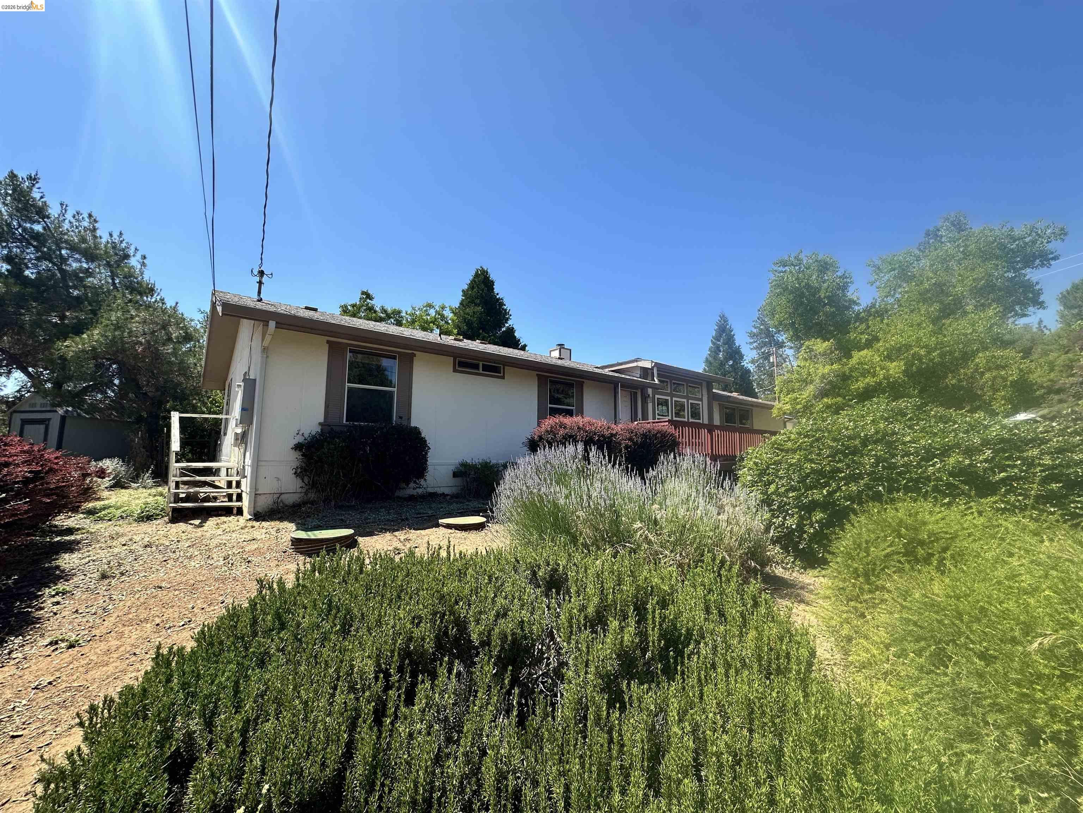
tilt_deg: +7.2
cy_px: 406
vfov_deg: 85.7
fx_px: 438
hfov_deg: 102.1
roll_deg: -1.0
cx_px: 542
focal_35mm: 14
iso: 50
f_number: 2.2
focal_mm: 2.22
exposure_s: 1/1233
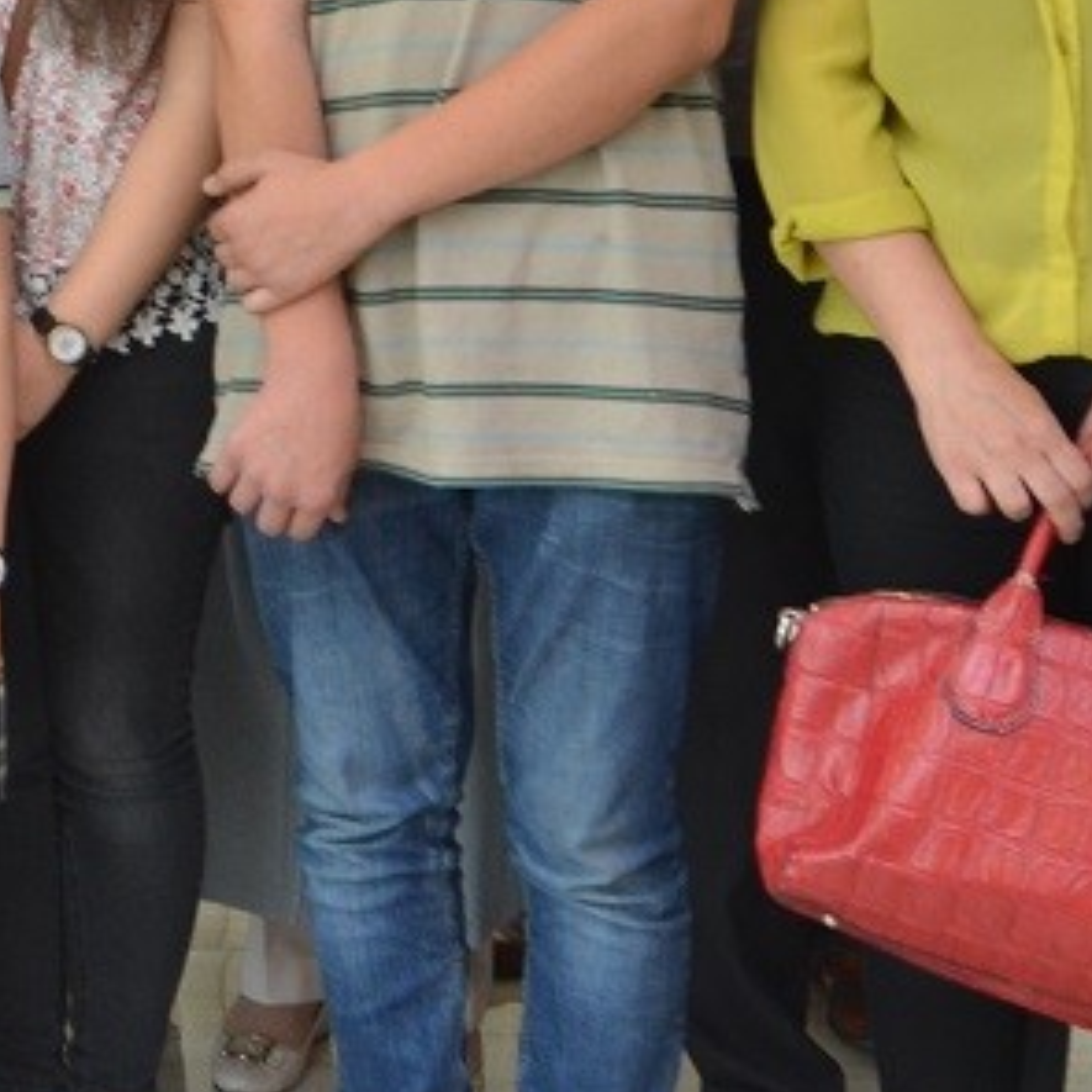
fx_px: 3468
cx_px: -611
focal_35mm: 97
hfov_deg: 16.2
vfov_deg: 17.4
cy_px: -46
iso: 360
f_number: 4
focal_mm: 15
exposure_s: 1/60
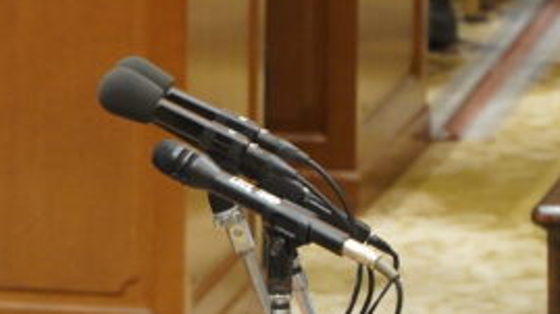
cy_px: 108
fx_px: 13313
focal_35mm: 897
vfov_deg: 1.4
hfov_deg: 2.4
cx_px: -171
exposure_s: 1/125
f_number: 5.6
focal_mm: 200
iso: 4000
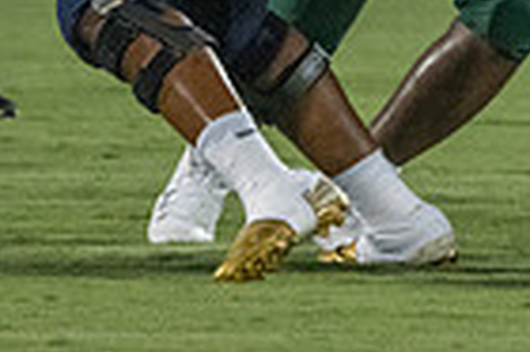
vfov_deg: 0.7
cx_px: 473
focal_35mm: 1829
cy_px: -191
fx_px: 26895
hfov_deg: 1.1
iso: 8000
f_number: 5.6
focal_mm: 400
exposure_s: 1/1000
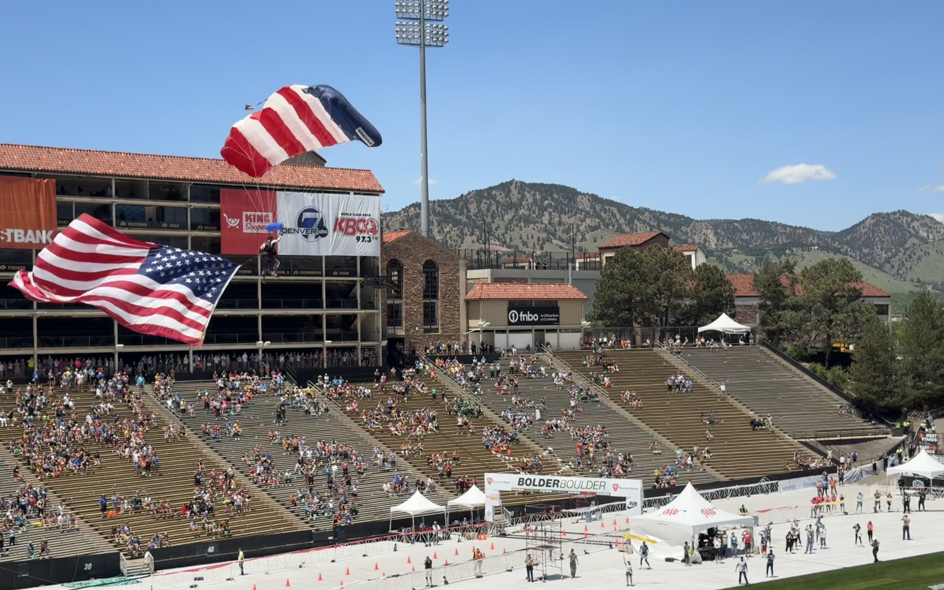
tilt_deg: -0.7
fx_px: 1312
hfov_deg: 39.6
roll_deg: +0.7
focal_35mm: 51
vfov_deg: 25.3
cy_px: 323
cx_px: 473
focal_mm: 6.76
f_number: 1.78
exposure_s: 1/6410
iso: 64
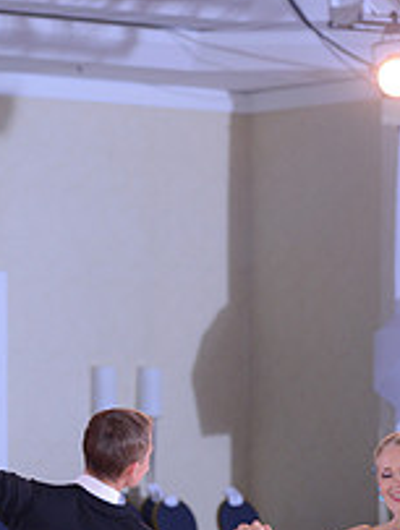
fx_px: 3579
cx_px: 221
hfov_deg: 6.4
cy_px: 736
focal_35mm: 233
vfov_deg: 8.3
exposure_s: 1/250
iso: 1250
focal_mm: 85
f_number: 4.5
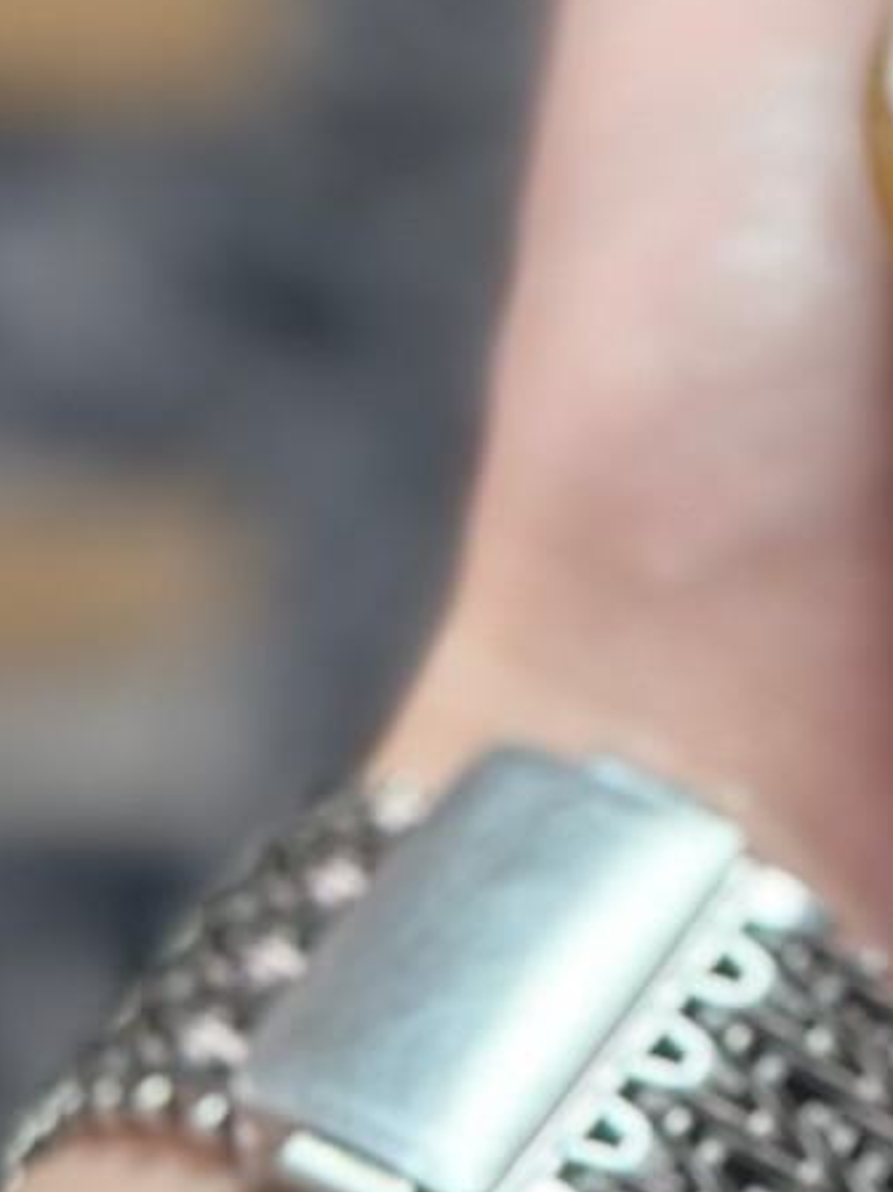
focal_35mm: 220
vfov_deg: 8.7
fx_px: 7571
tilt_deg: -56.4
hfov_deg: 6.5
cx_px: 1869
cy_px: -827
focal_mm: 6.86
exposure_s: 1/729
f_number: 1.78
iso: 80
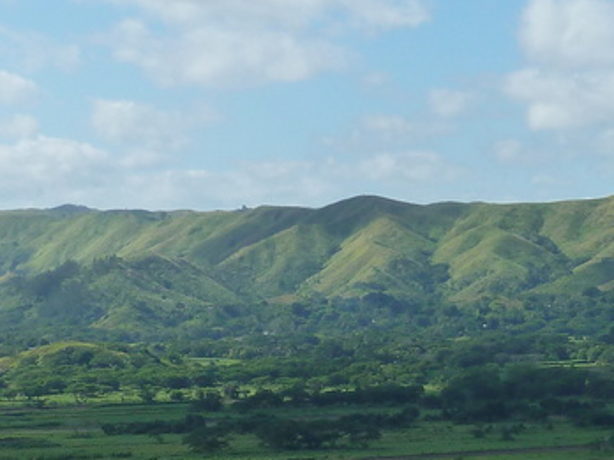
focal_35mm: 138
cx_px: 526
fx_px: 2448
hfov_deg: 14.2
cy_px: 354
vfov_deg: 10.7
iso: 125
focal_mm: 6.5
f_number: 5
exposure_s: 1/500
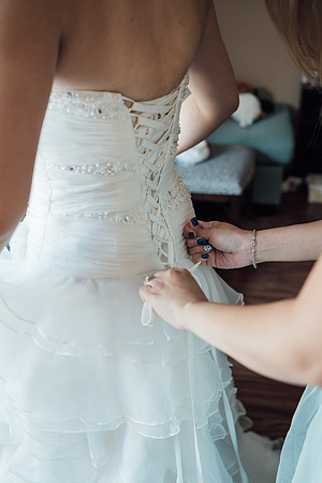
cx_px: 161
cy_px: 242
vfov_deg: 54.4
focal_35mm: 35
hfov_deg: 37.9
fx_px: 470
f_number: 3.2
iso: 1000
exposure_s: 1/200
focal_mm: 35
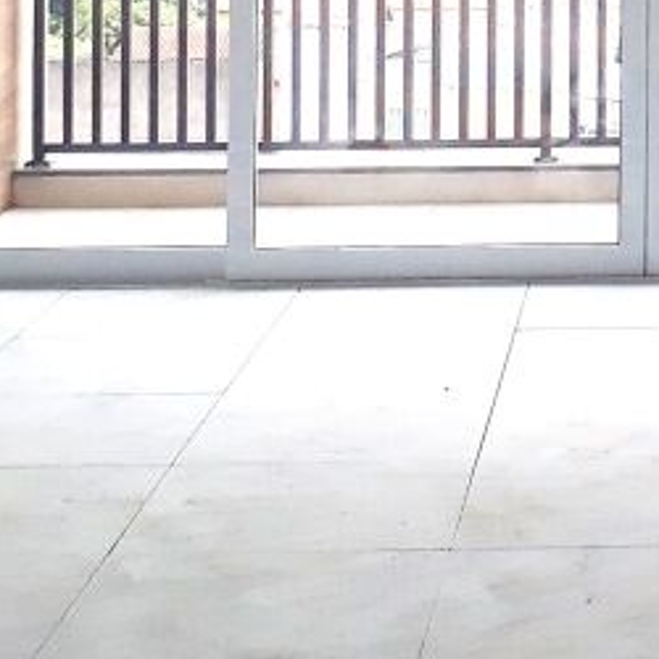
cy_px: -269
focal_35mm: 122
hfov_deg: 13.9
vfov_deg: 13.6
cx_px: 799
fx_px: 2628
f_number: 1.9
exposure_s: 1/366
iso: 40
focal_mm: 3.6
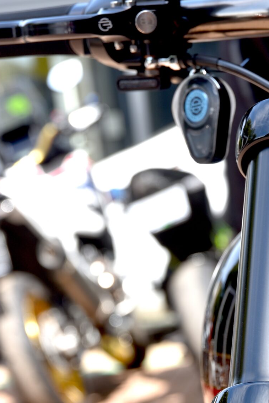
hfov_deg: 9.7
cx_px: 282
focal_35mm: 140
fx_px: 1568
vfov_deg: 14.5
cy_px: 369
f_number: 5.6
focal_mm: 62
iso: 100
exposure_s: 1/125
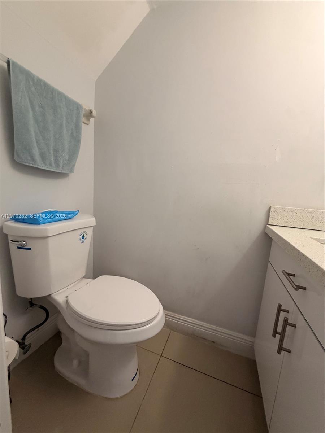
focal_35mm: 14
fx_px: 175
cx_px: 162
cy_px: 216
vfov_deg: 102.1
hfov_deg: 85.7
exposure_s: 1/120
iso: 320
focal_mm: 2.22
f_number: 2.2
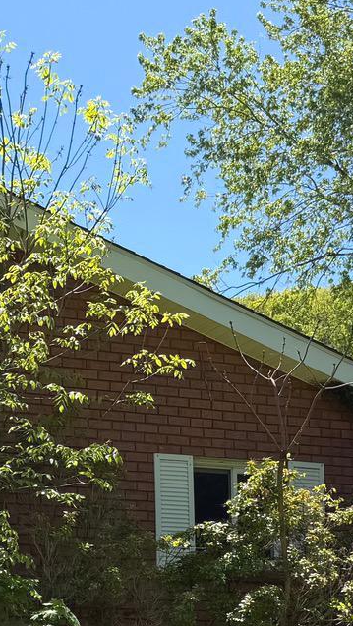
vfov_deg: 24.5
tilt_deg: +6.4
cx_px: 74
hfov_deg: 14.3
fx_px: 1396
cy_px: 572
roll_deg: +0.8
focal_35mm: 84
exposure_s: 1/2525
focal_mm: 6.76
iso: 80
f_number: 1.78
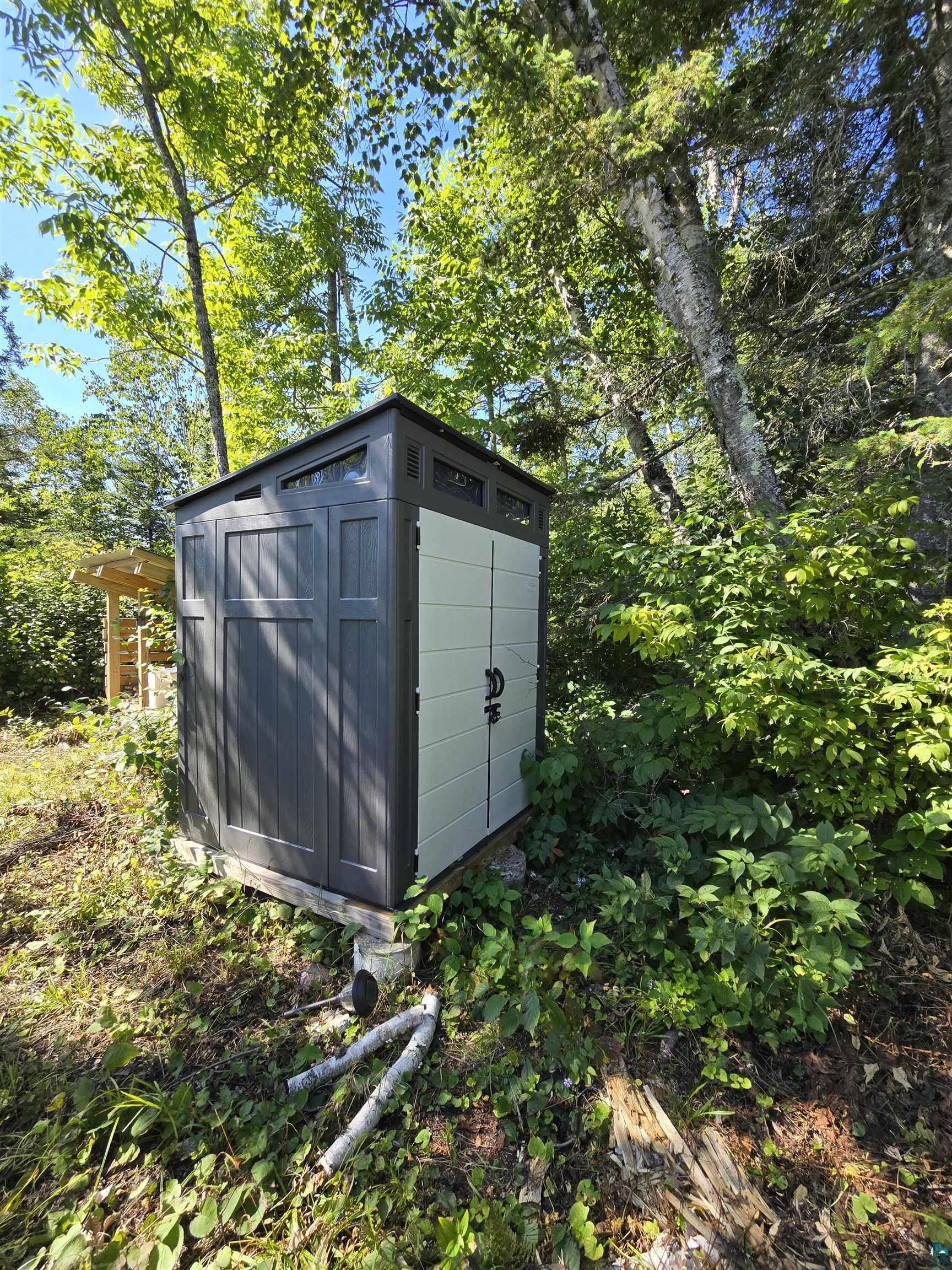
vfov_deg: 106.2
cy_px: 635
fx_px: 477
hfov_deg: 89.9
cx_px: 476
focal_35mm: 13
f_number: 2.2
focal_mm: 2.2
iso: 50
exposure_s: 1/418
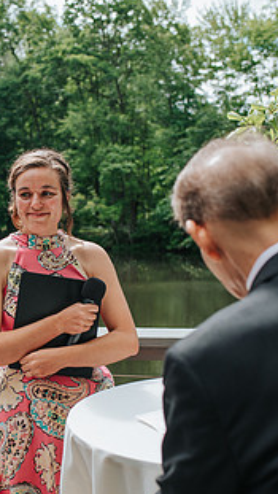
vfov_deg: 39.0
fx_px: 694
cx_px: 51
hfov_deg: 22.3
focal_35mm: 53
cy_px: 299
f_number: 3.5
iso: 220
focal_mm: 35
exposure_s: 1/800
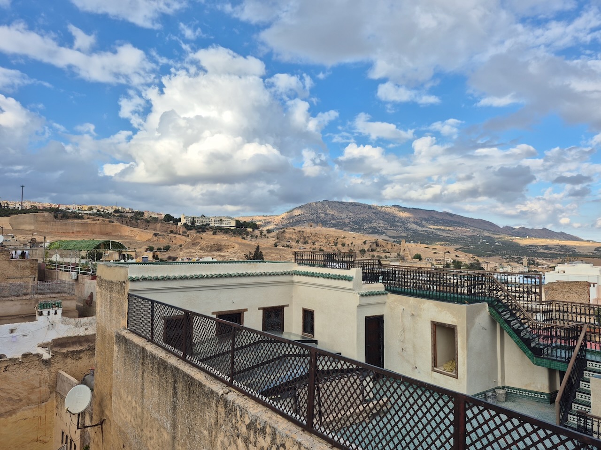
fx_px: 399
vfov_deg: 58.9
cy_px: 225
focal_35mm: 23
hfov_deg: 73.9
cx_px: 300
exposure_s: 1/1516
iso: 25
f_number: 1.8
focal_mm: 5.4
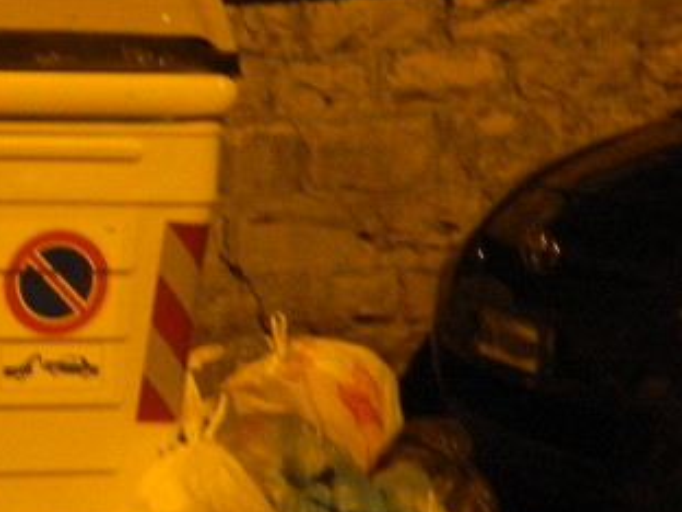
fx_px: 2266
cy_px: 153
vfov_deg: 12.9
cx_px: -225
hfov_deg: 16.1
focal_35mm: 115
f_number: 3.3
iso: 400
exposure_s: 1/6
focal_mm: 6.2
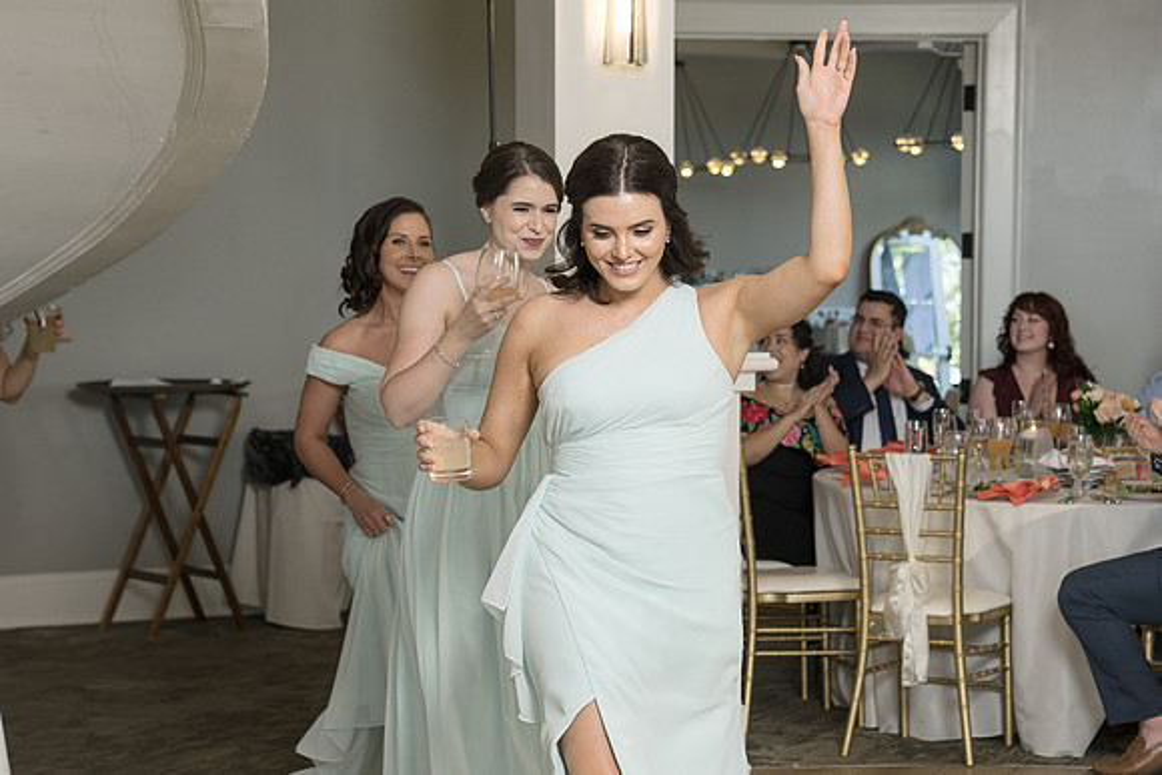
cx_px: 691
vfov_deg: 15.8
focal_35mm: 86
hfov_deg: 23.5
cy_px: 420
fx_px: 2791
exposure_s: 1/200
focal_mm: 59
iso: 800
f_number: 4
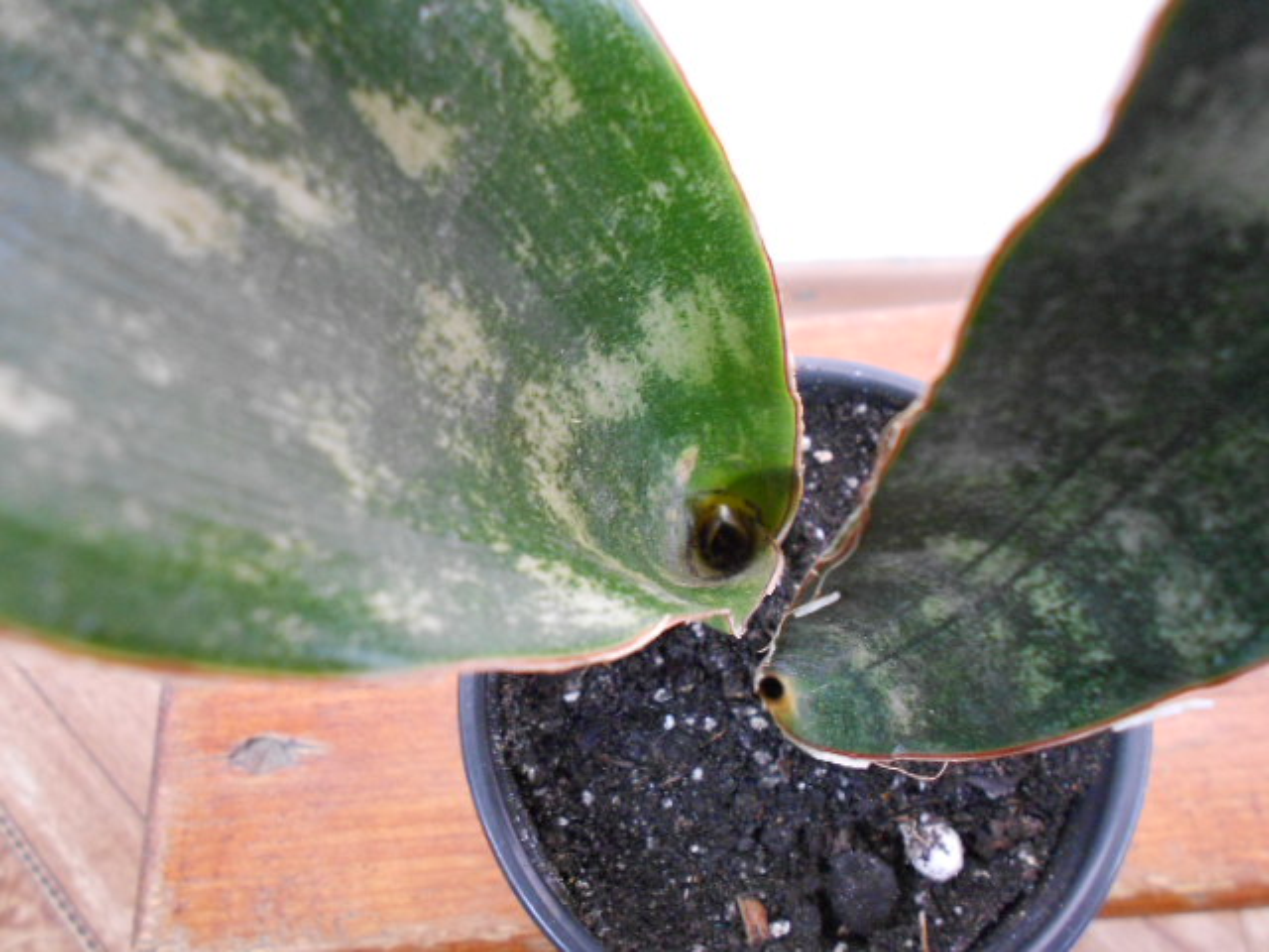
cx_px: 634
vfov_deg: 48.2
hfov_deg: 61.7
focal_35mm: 29
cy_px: 476
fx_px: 1063
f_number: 3.4
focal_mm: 5.3
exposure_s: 1/15
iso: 400
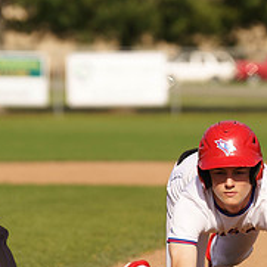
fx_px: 4197
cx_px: 218
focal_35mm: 481
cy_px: 174
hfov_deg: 3.6
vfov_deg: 3.6
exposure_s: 1/3200
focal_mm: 129
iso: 160
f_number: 2.8
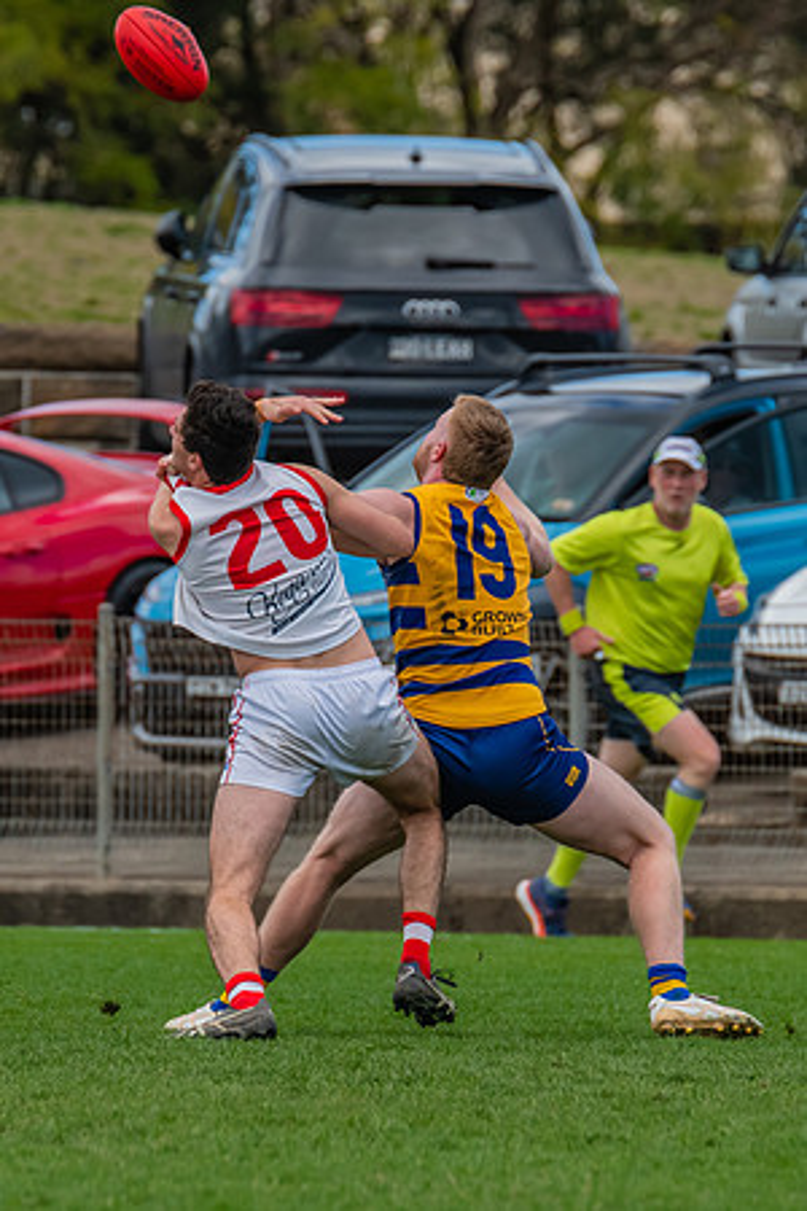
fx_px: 25732
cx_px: 308
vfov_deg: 2.7
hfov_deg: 1.8
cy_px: 692
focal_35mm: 765
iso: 800
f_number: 7.1
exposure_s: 1/1600
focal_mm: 420
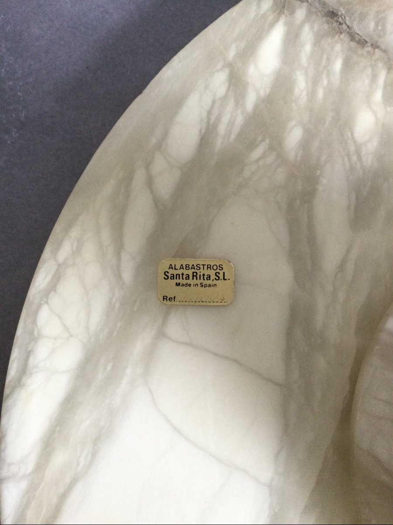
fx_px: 469
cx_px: 196
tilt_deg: -83.4
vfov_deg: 58.4
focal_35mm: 31
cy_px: 262
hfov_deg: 45.4
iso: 125
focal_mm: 3.3
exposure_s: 1/33
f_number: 2.4
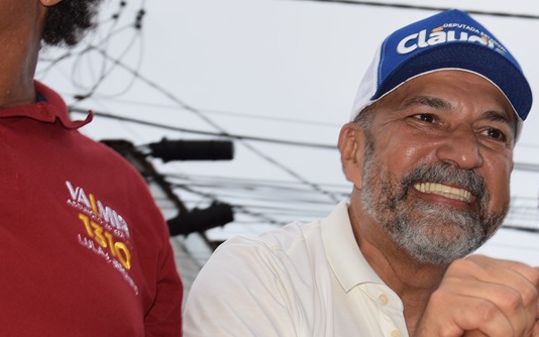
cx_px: 359
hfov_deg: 20.1
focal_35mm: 103
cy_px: 179
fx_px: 1513
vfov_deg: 12.7
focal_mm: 30
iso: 220
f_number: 5.6
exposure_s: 1/125
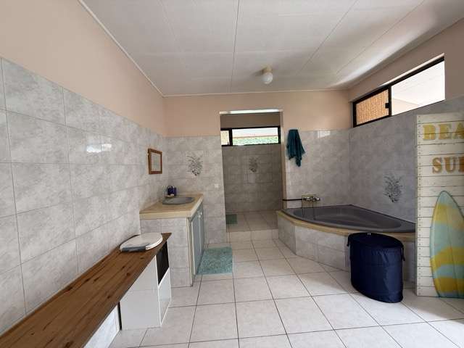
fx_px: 188
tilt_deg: -1.4
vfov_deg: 85.7
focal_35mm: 14
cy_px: 174
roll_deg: +2.9
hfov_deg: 102.1
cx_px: 232
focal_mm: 2.22
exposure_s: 1/99
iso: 125
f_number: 2.2
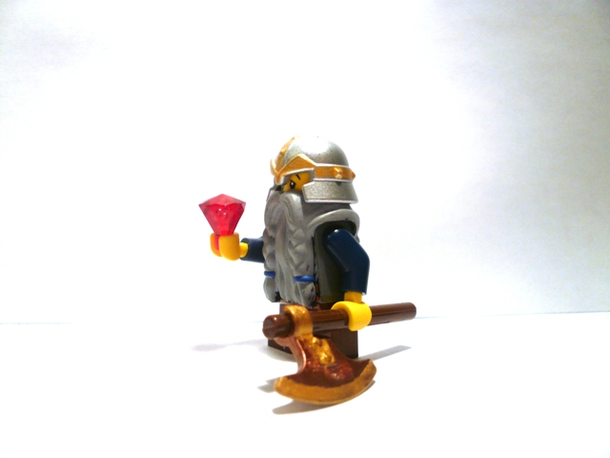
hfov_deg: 63.4
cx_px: 305
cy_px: 229
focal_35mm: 28
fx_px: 493
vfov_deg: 49.7
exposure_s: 1/60
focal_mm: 4.6
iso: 100
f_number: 2.8
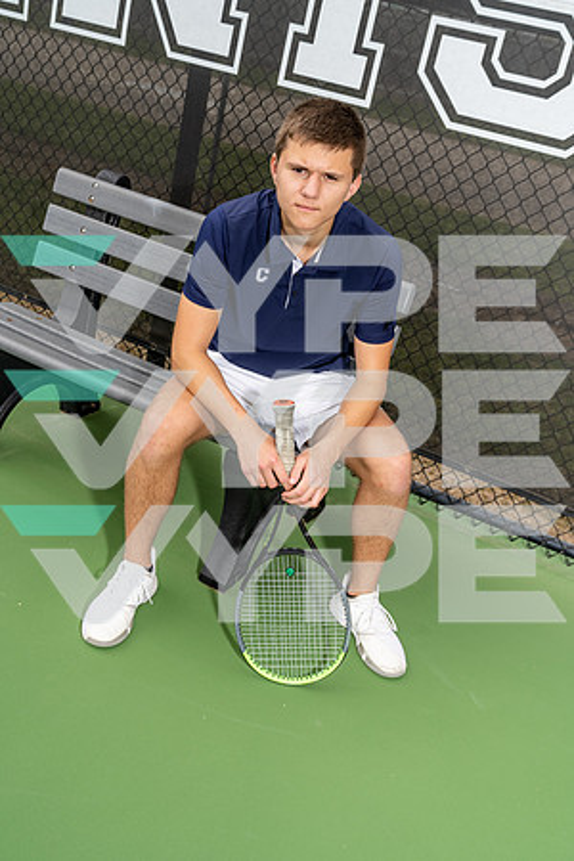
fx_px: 885
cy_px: 430
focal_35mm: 37
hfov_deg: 35.9
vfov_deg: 51.9
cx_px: 287
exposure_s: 1/250
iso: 100
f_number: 5.6
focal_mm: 37
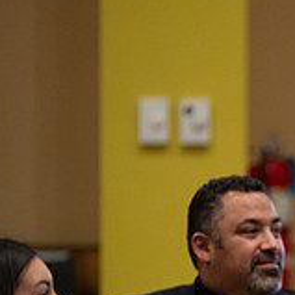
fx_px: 5959
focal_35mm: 618
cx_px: 464
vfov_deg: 2.8
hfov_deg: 2.8
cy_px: 276
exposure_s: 1/125
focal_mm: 200
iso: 3200
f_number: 2.8
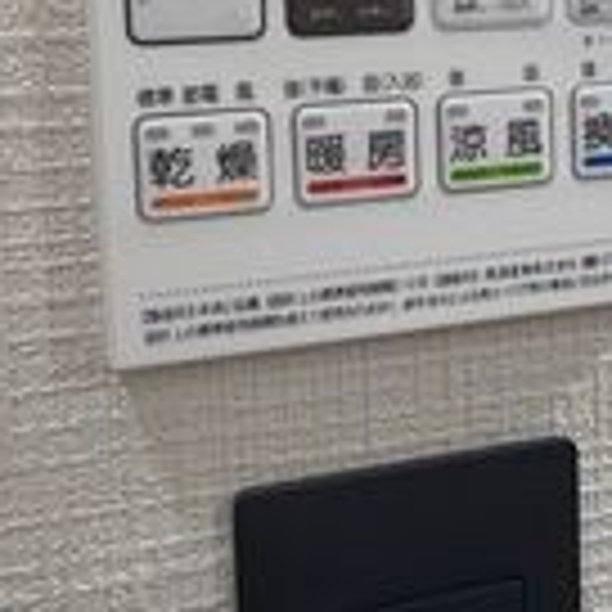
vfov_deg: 31.6
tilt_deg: -5.8
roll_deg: +1.8
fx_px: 1020
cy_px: 45
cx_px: 414
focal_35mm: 51
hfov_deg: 33.1
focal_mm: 2.22
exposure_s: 1/120
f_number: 2.2
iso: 100
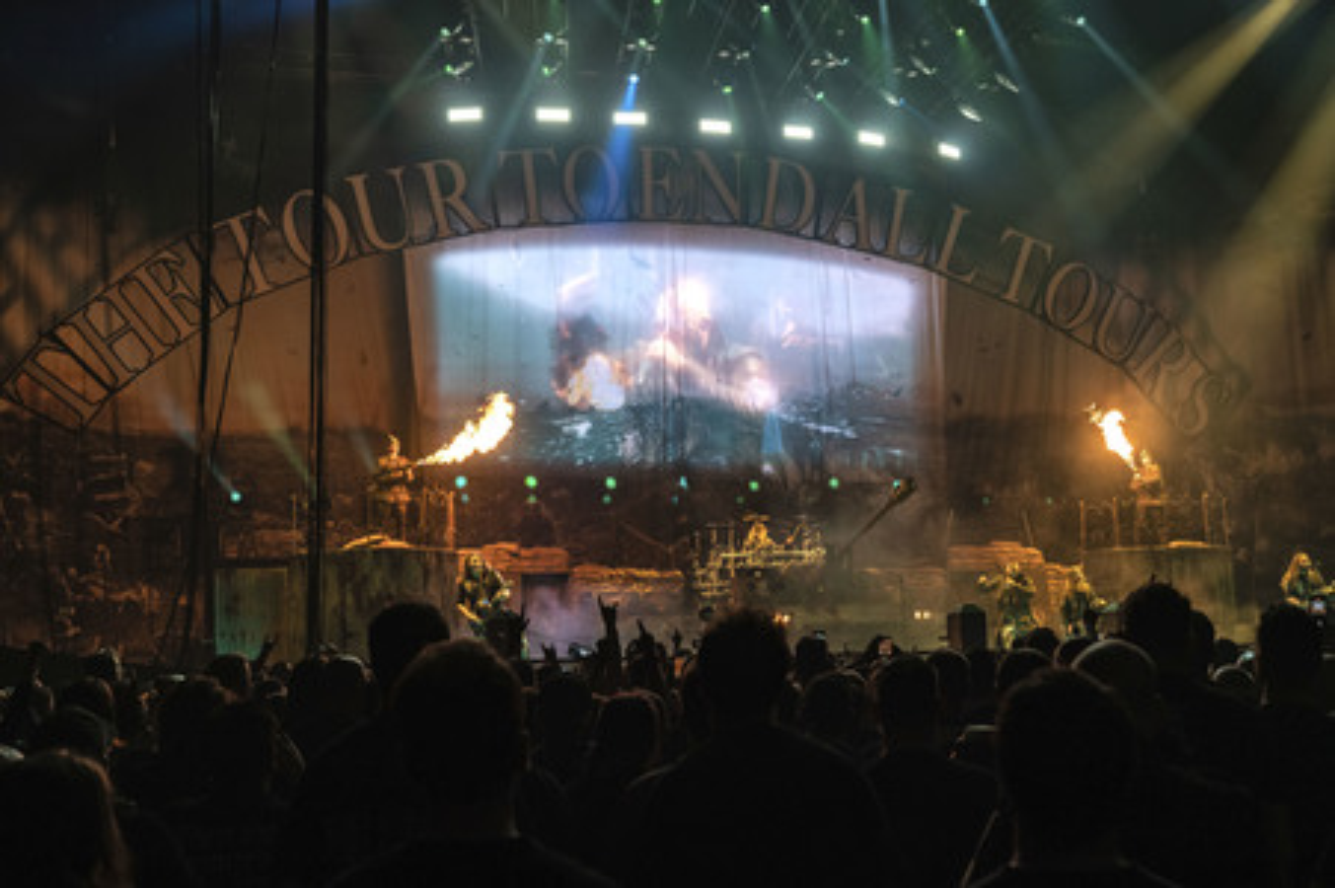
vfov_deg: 30.5
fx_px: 1630
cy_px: 444
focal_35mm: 44
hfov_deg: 44.5
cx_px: 668
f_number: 4.5
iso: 2500
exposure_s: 1/320
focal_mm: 44
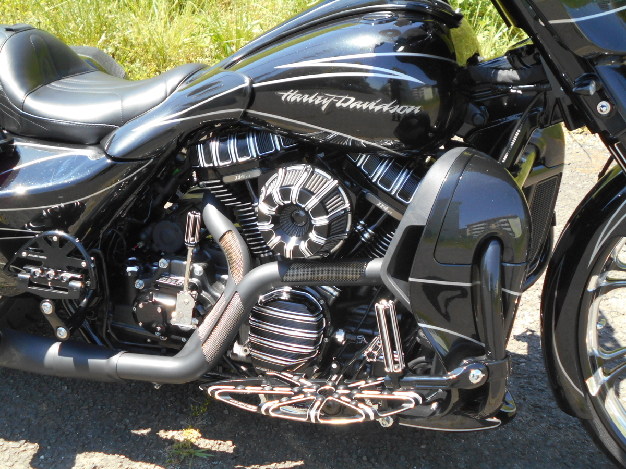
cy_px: 234
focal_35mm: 58
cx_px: 313
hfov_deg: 33.2
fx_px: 1049
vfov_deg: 25.2
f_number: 4.9
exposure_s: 1/250
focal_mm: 10
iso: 200
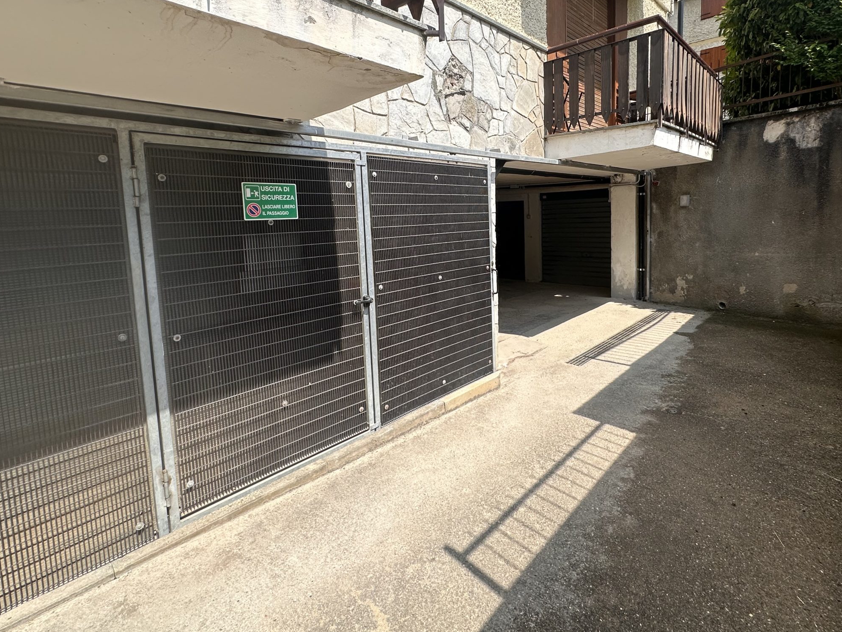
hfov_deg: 87.5
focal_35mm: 18
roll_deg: +1.7
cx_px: 464
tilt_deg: -5.5
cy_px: 254
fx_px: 438
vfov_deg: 70.9
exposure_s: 1/1473
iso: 50
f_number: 2.2
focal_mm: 2.22
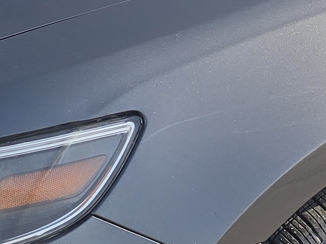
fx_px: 1478
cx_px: 243
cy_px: 144
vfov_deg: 9.4
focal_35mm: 157
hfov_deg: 12.6
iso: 12
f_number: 1.7
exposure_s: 1/528
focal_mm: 6.3
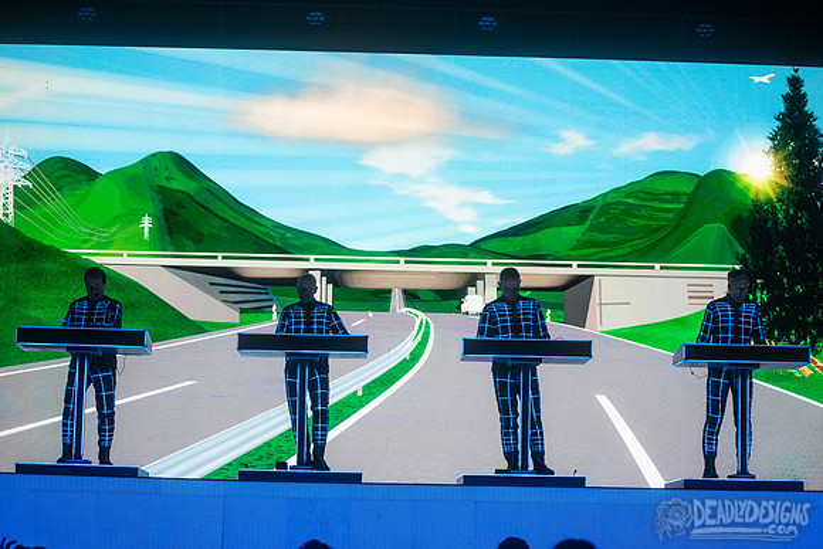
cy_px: 274
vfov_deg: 16.3
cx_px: 423
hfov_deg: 24.2
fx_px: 1920
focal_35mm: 84
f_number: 3.2
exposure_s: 1/320
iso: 2500
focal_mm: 80
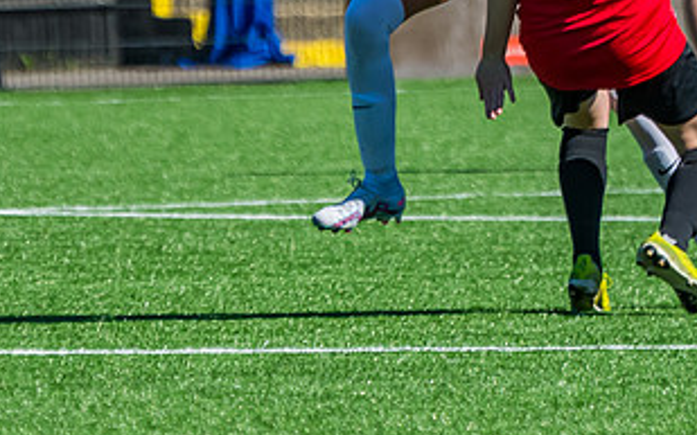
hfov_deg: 2.7
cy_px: 79
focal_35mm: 792
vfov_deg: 1.7
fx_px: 15042
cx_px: 474
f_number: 4
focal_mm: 200
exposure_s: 1/3200
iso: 400
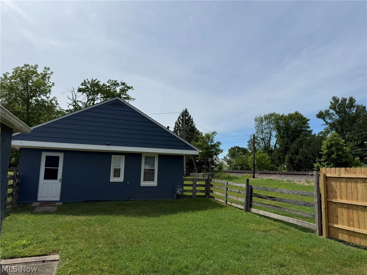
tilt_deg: +7.5
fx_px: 254
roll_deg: -2.0
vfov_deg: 56.8
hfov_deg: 71.6
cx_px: 184
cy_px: 138
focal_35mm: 24
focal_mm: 6.76
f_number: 1.78
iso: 80
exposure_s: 1/10309
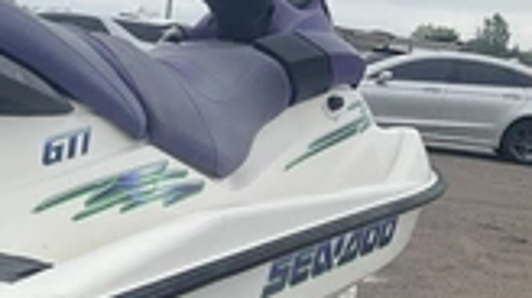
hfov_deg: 25.5
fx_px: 1085
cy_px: 301
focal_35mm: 77
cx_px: -52
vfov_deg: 15.4
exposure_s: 1/728
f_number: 1.8
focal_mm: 3
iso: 25
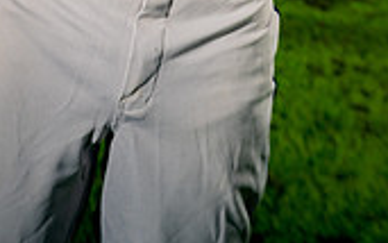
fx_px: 1248
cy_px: -259
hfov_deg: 17.7
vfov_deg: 10.2
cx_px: 157
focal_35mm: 118
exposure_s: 1/250
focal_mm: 44
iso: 400
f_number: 4.5
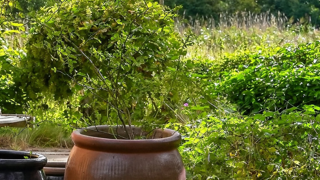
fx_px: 1604
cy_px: 91
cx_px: -178
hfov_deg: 10.9
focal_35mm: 189
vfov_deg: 6.4
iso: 400
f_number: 8
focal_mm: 54
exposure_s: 1/1250
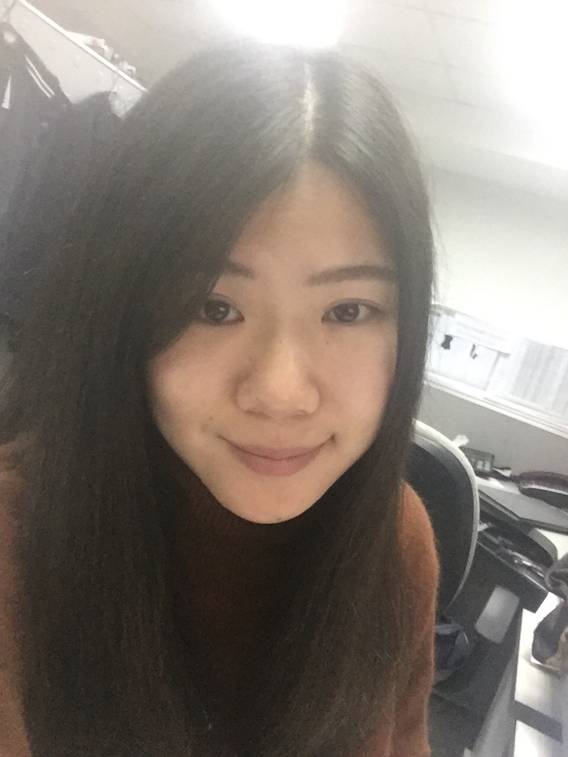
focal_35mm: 31
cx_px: 284
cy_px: 378
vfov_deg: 58.4
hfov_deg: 45.4
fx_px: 678
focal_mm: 2.65
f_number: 2.2
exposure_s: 1/33
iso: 250
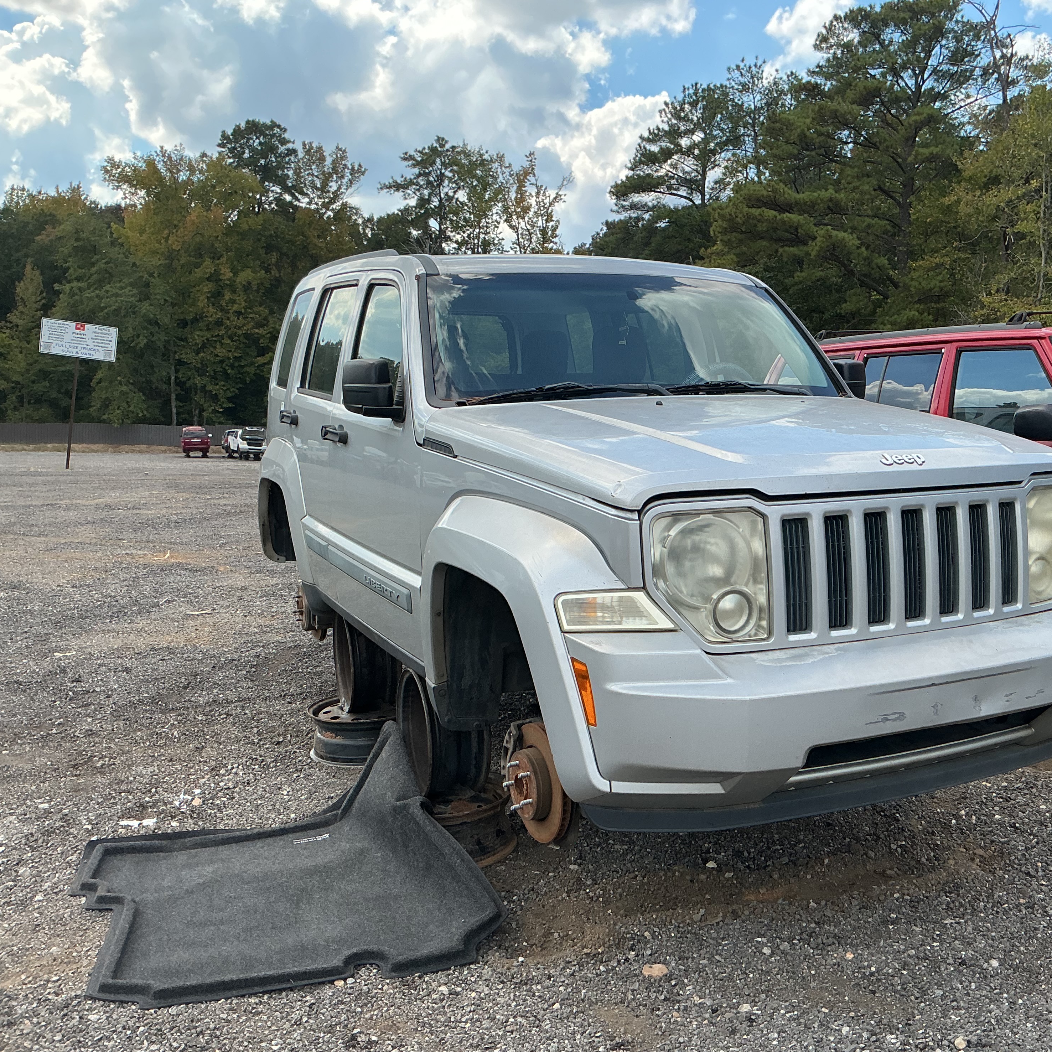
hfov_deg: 46.5
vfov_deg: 47.2
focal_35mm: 35
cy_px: 519
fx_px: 1203
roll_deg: -2.6
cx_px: 700
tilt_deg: -3.7
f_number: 1.8
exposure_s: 1/749
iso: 25
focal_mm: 3
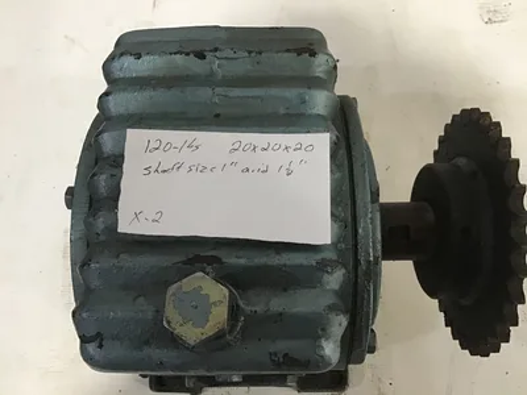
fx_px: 472
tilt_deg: -73.4
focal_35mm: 31
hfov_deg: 58.4
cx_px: 264
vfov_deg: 45.4
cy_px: 198
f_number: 2.4
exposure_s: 1/30
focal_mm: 3.3
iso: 200
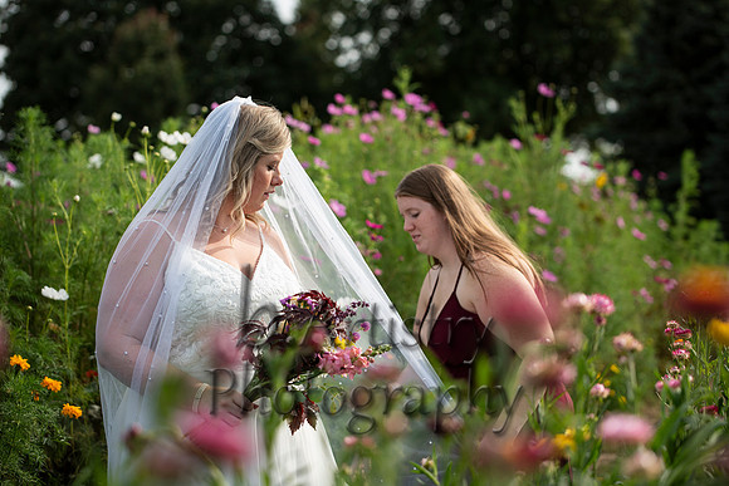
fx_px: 1742
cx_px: 364
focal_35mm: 86
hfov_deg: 23.6
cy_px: 243
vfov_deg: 15.9
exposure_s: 1/1250
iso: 125
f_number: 2.8
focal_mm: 86
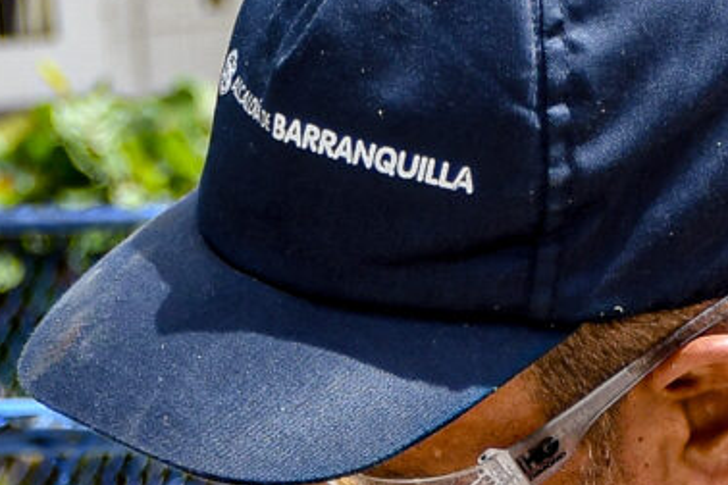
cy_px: 969
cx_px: 220
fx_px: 8634
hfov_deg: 4.8
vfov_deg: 3.2
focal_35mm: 427
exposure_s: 1/800
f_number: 4.5
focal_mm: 42
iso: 160
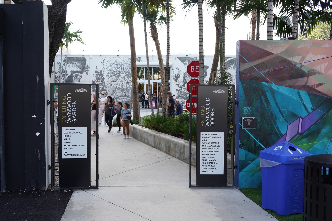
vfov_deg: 35.1
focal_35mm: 38
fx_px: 350
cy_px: 110
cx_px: 166
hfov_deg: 50.7
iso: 100
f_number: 5.6
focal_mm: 38
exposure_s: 1/100
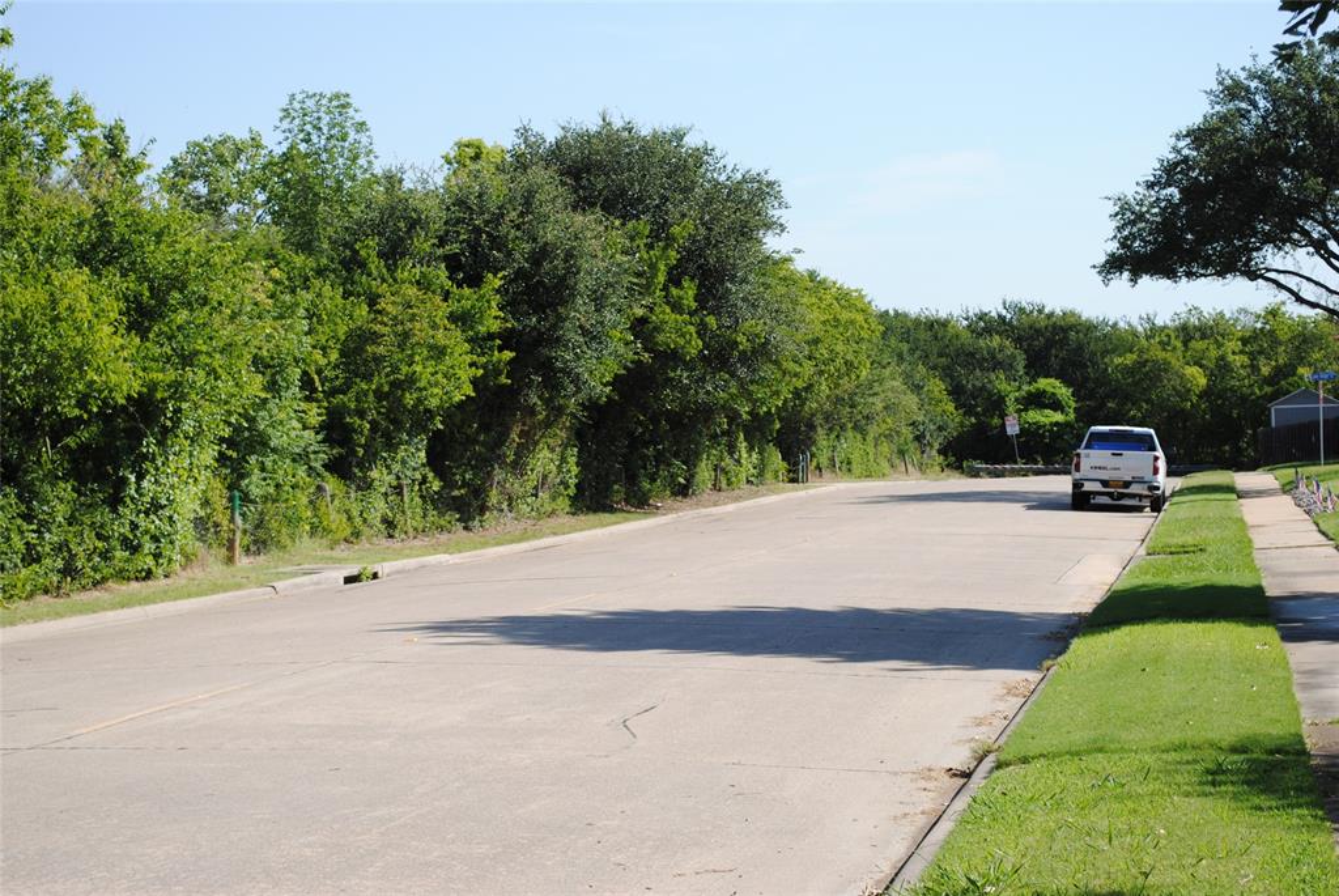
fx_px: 2904
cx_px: 670
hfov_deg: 26.0
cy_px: 448
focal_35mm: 78
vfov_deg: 17.5
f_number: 8
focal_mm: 52
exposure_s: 1/250
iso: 100
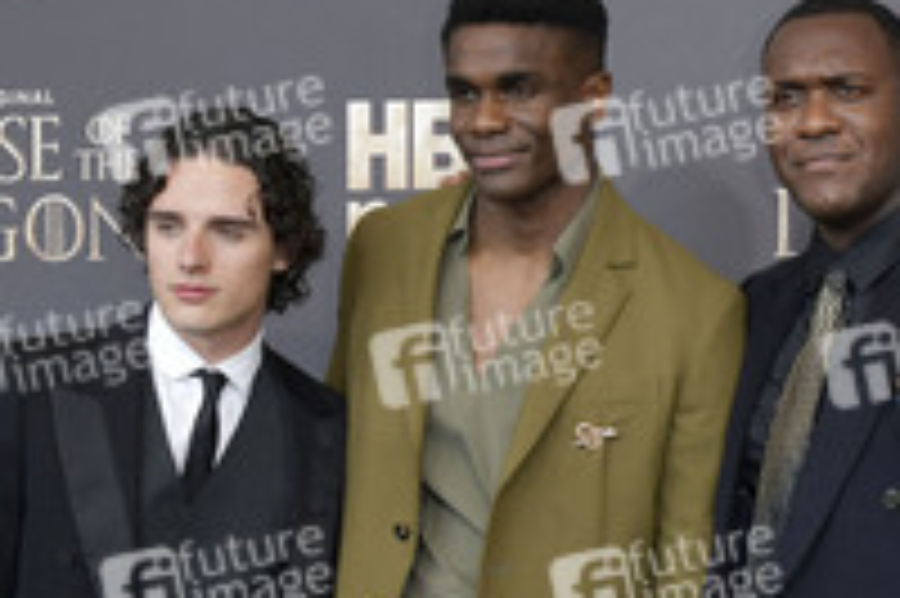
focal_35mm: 70
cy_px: 468
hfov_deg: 28.8
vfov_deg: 19.3
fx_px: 1749
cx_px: 547
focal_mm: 31
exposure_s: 1/200
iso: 400
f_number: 6.3
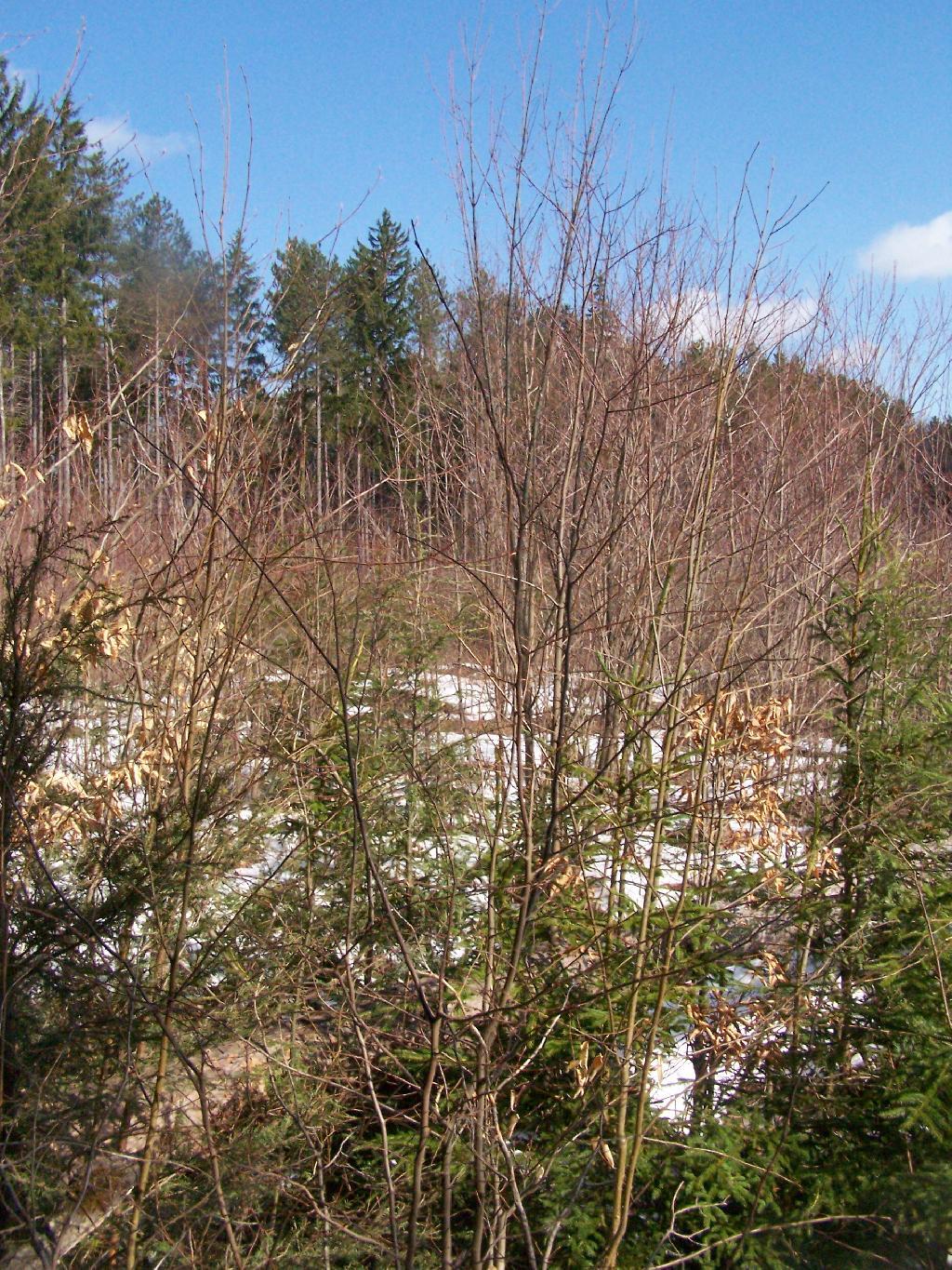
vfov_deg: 49.0
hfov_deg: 37.7
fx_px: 1393
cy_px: 635
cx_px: 476
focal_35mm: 38
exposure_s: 1/1600
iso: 400
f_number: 5.6
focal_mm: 6.3
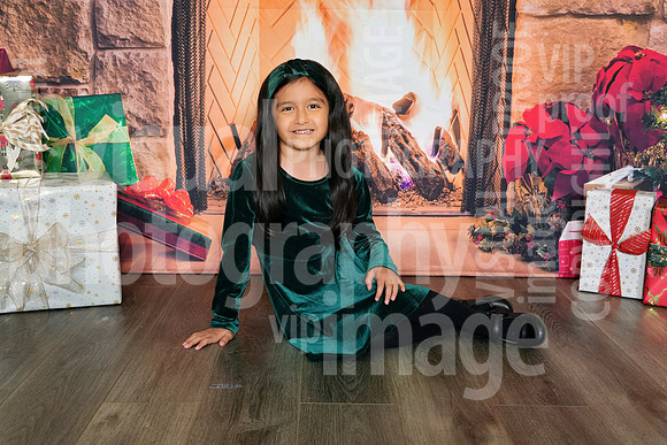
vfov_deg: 30.9
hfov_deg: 45.0
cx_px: 334
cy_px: 222
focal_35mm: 44
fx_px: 806
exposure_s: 1/125
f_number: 8
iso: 800
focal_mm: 29
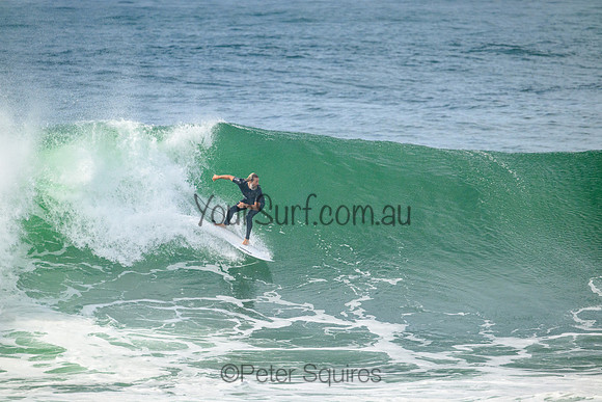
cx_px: 301
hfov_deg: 3.5
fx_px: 9868
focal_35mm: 590
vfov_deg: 2.3
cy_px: 201
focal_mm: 590
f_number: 11
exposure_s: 1/2500
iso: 1000
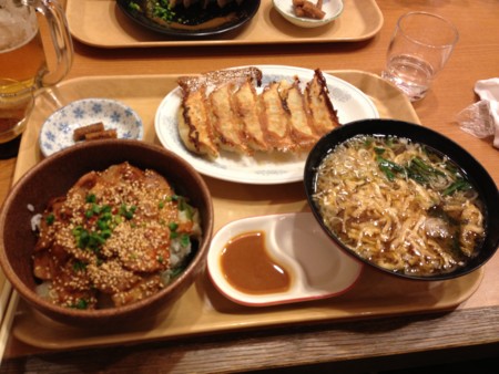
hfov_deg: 52.6
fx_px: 505
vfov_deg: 40.7
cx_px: 250
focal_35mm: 35
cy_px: 187
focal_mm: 4.28
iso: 100
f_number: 2.4
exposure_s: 1/20
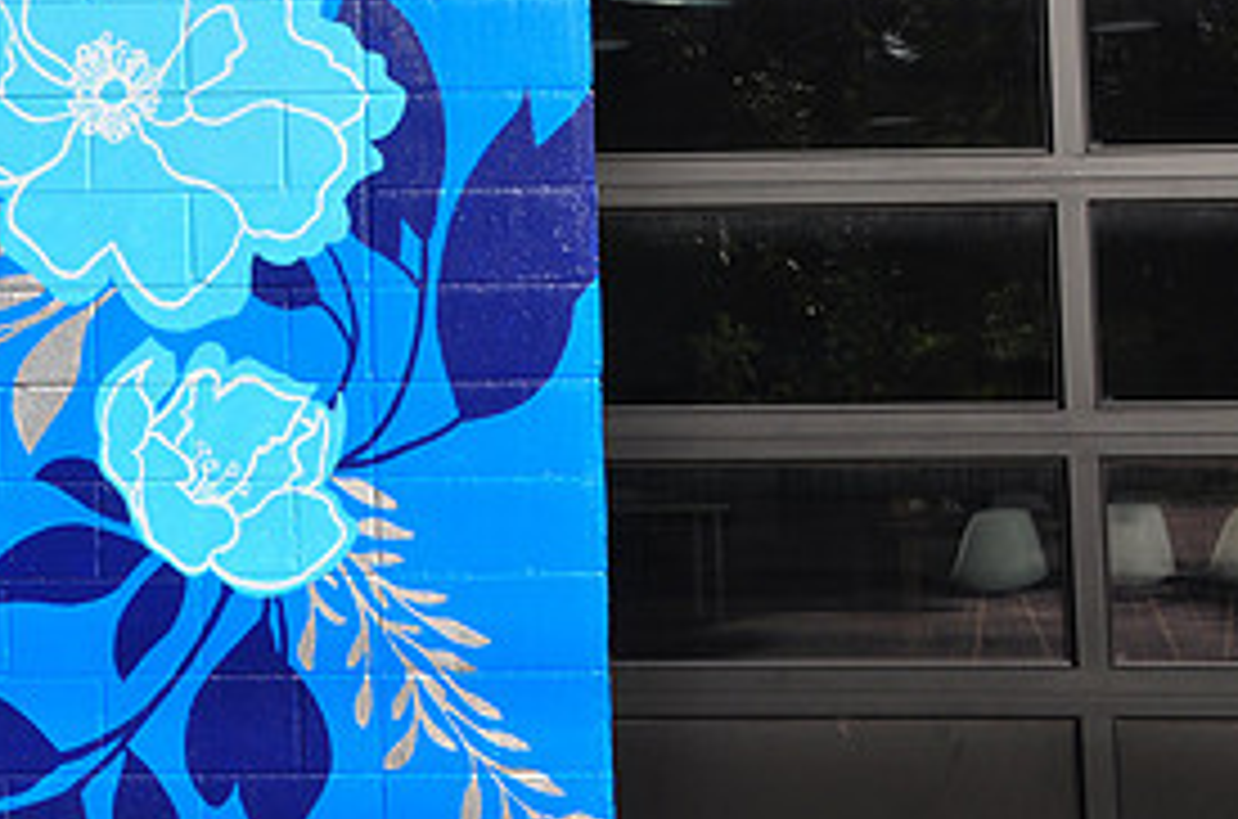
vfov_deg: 17.8
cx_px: -18
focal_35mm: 76
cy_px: 218
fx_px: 2608
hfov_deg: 25.3
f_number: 18
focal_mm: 24
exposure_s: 1/125
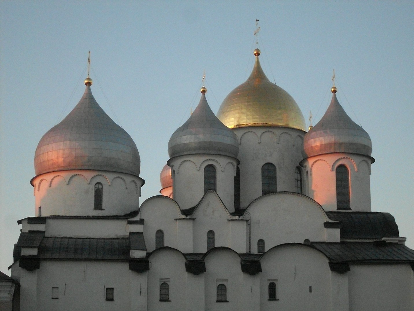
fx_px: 1232
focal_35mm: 103
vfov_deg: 14.4
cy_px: 156
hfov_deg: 19.1
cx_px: 207
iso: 400
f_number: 4.8
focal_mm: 17.1
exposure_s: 1/350
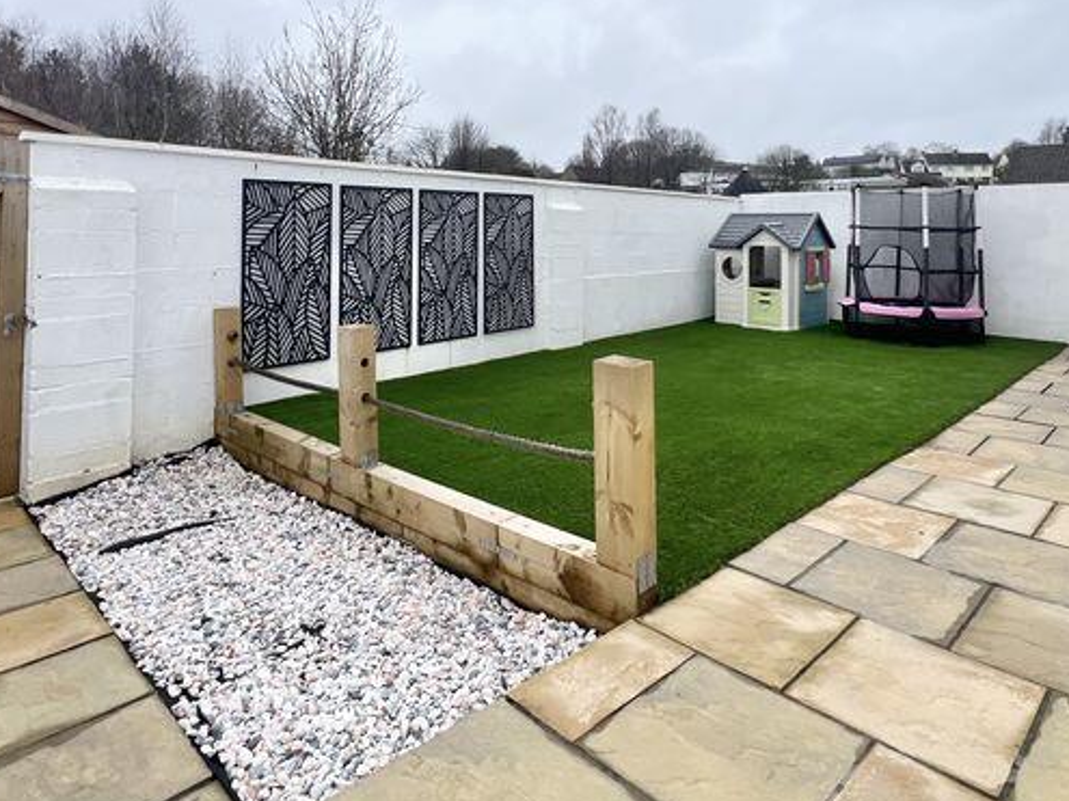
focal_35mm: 21
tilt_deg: +0.9
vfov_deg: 60.6
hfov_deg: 78.7
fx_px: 648
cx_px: 594
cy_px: 218
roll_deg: -1.2
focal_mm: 1.57
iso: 32
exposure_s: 1/421
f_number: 1.8
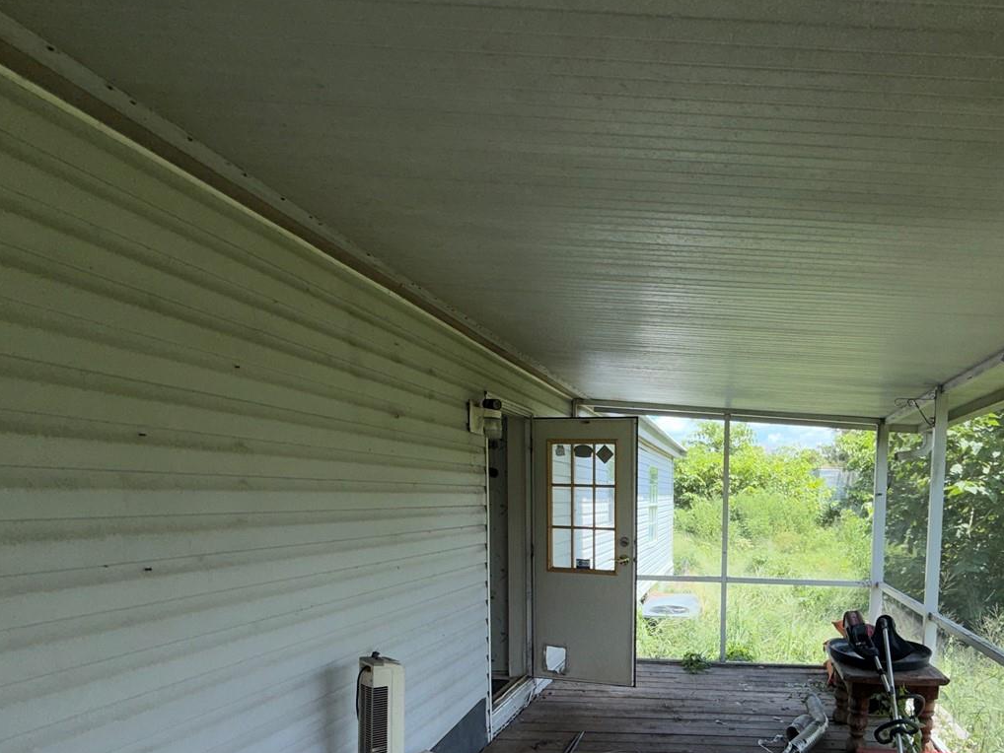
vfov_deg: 58.5
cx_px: 721
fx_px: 638
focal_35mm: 22
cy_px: 549
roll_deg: -0.7
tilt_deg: -5.0
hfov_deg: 72.4
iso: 16
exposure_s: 1/208
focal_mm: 2.22
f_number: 2.2
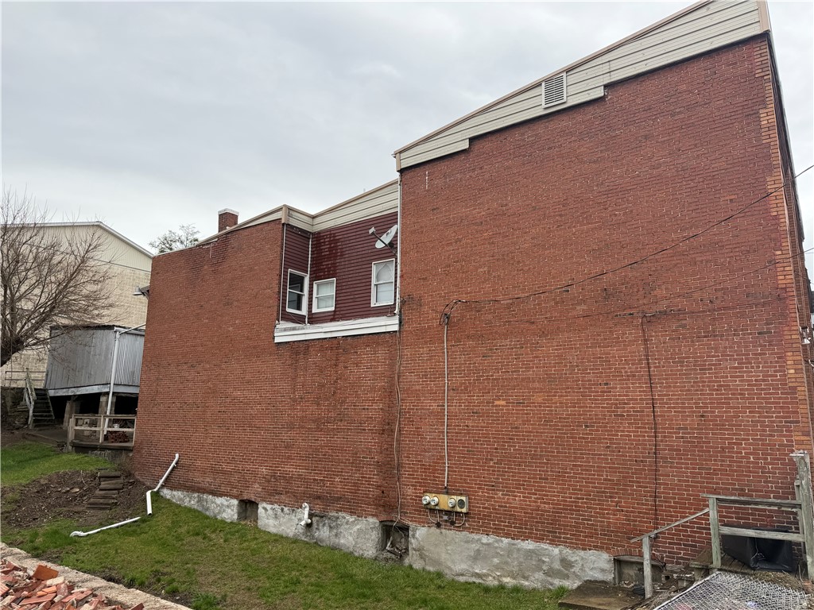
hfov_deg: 71.6
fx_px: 564
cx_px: 407
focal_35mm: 24
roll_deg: +0.0
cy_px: 305
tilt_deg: +10.0
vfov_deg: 56.8
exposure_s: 1/840
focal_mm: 6.76
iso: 80
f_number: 1.78
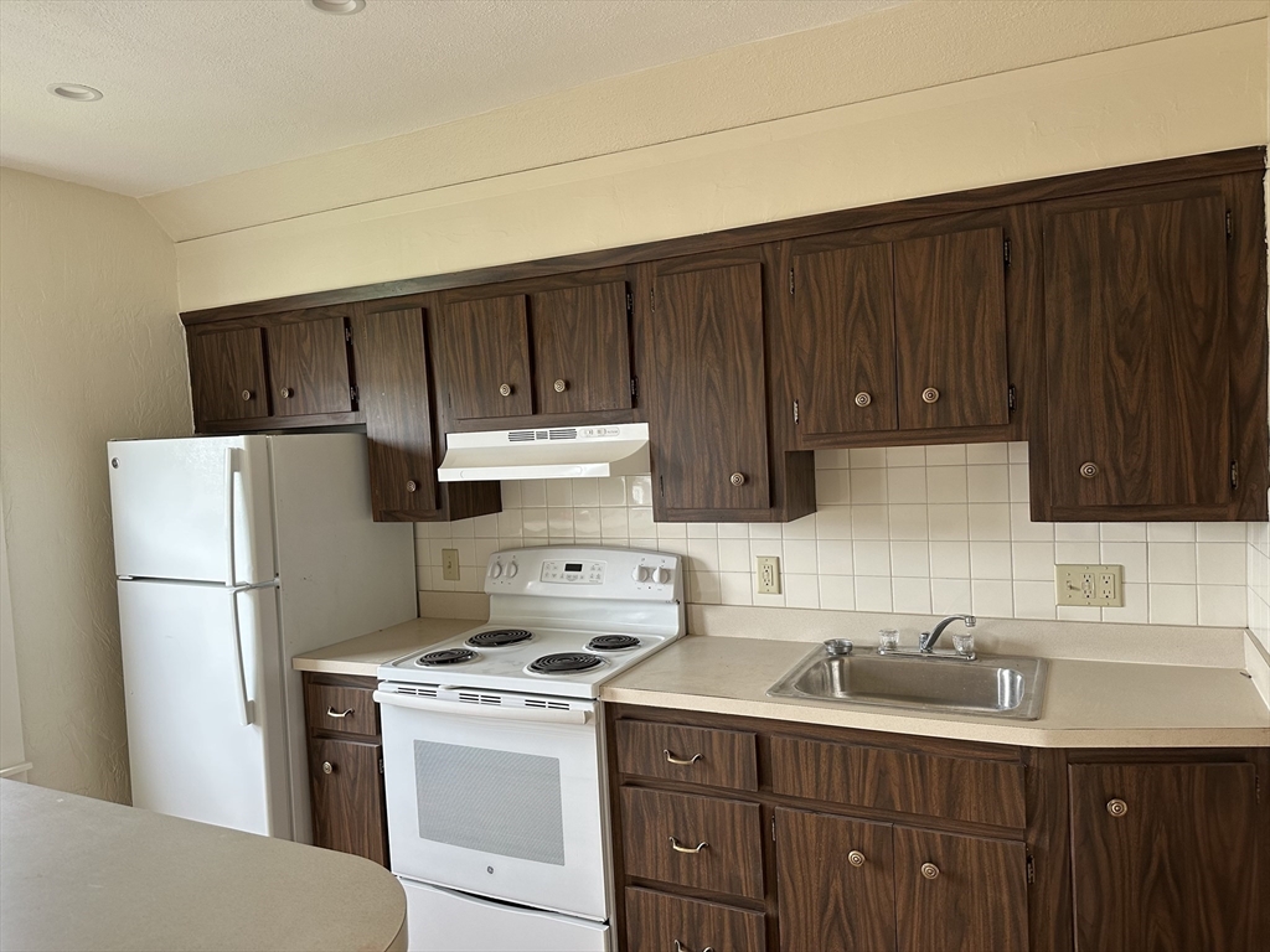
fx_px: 881
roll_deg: +2.6
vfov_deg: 56.8
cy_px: 476
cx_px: 635
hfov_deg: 71.6
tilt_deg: -3.3
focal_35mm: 24
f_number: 1.78
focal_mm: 6.86
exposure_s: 1/121
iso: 160
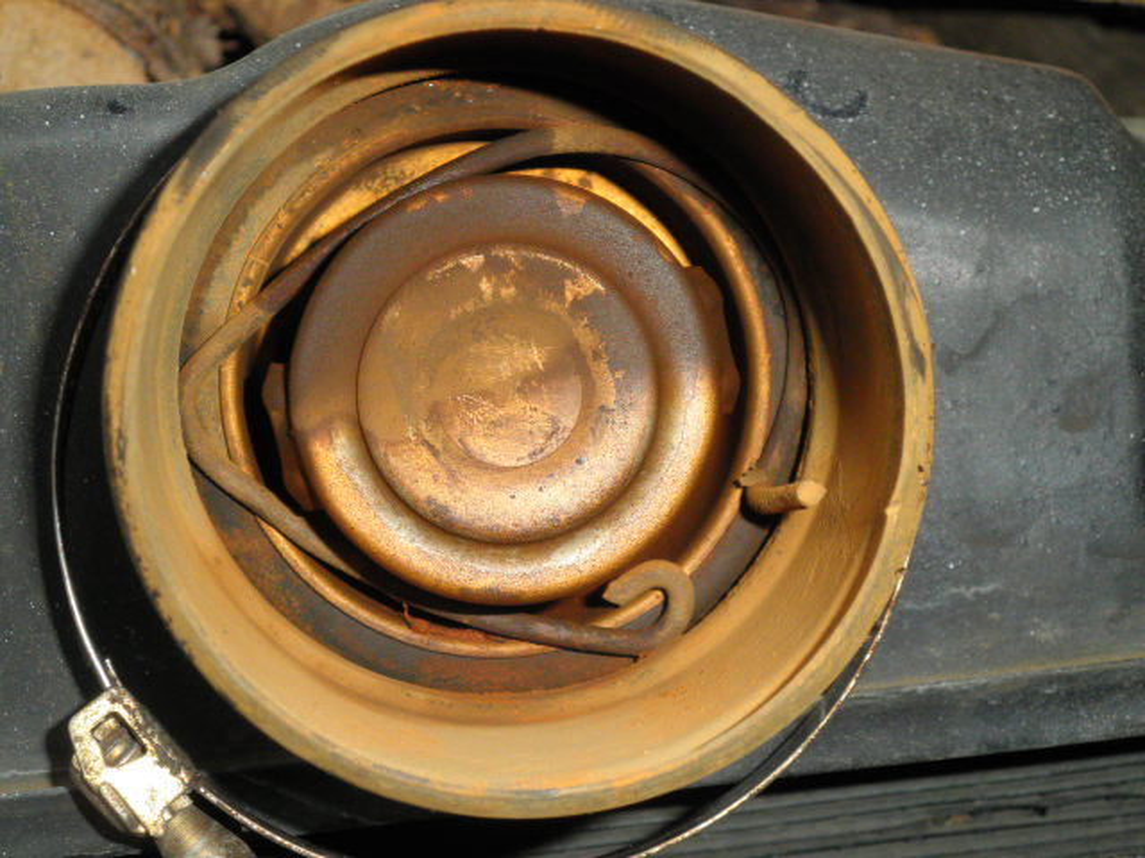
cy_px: 429
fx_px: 2878
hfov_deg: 22.5
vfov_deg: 17.0
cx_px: 572
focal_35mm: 87
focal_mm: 15.4
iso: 160
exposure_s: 1/100
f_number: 4.9
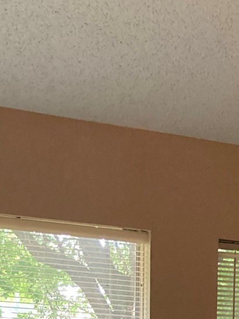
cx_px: 310
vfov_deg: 16.3
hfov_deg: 13.5
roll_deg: -3.8
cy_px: 526
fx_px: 975
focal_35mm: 106
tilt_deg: -8.6
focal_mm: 3.99
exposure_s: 1/60
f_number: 1.8
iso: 200
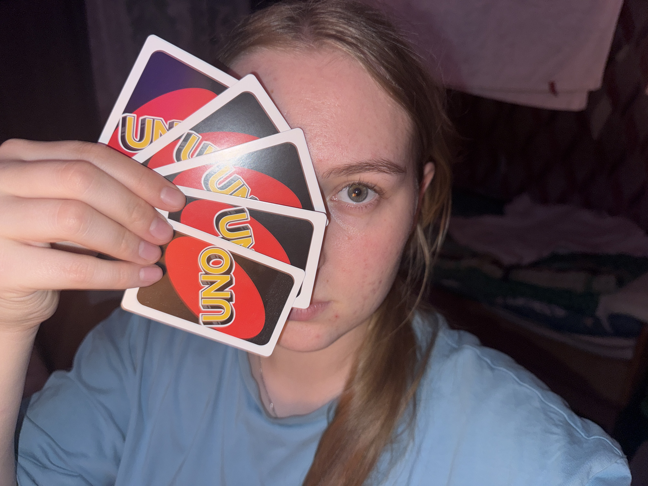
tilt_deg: -21.8
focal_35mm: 24
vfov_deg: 56.8
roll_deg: -0.8
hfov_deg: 71.6
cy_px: 243
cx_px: 324
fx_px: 449
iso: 50
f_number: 1.78
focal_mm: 6.76
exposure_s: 1/4
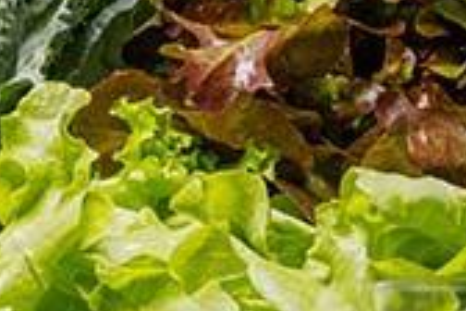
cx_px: 44
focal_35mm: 399
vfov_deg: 3.4
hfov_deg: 5.2
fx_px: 5164
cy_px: 92
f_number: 4.5
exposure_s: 1/320
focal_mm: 70
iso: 100
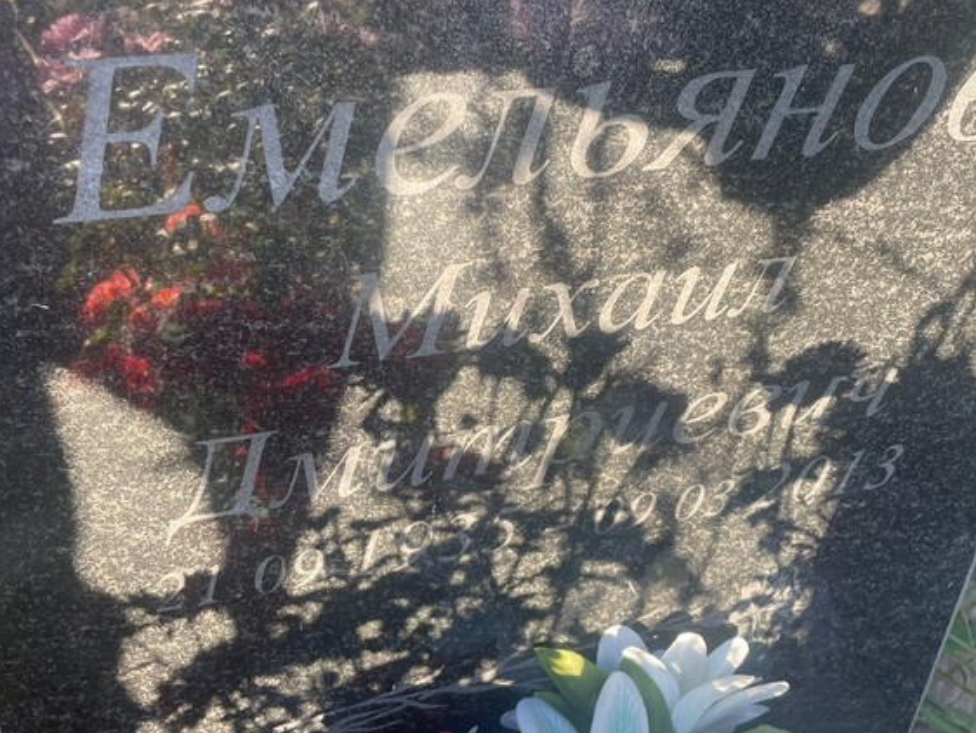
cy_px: 349
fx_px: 1044
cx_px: 490
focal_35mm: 37
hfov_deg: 50.1
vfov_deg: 38.7
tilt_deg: -32.4
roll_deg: -3.1
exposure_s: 1/215
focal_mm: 4.2
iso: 32
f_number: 1.6
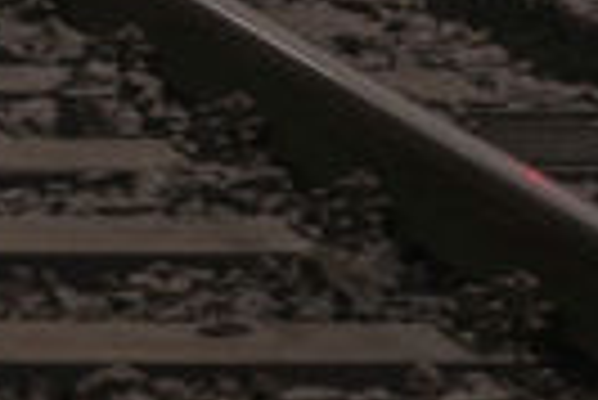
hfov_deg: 6.8
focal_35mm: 300
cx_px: 40
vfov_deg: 4.5
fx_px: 4989
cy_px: -553
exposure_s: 10
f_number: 10
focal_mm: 50
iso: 100
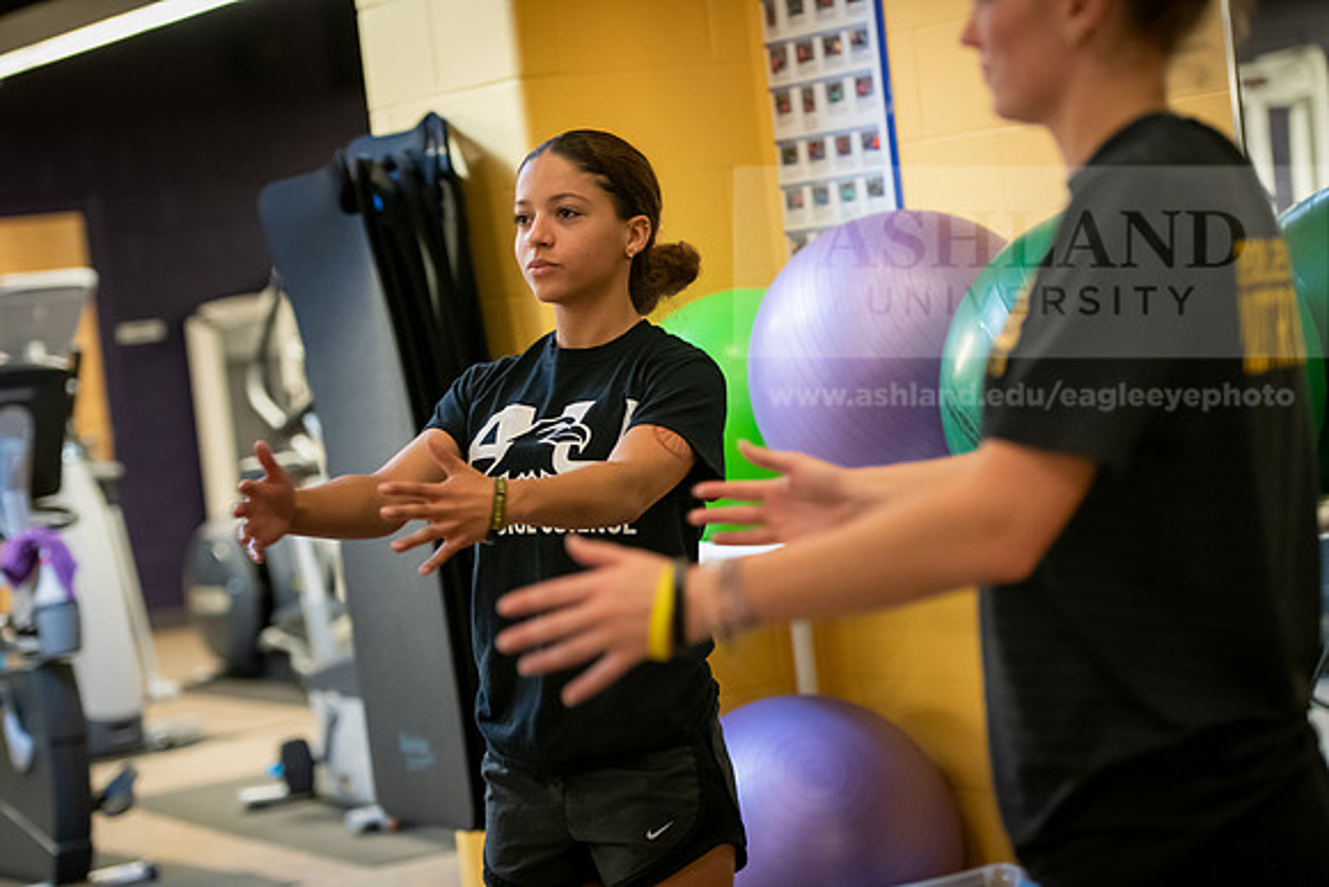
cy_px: 444
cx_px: 664
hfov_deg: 22.1
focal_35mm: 92
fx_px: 3397
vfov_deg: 14.9
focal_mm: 92
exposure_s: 1/160
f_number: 2.8
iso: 2000
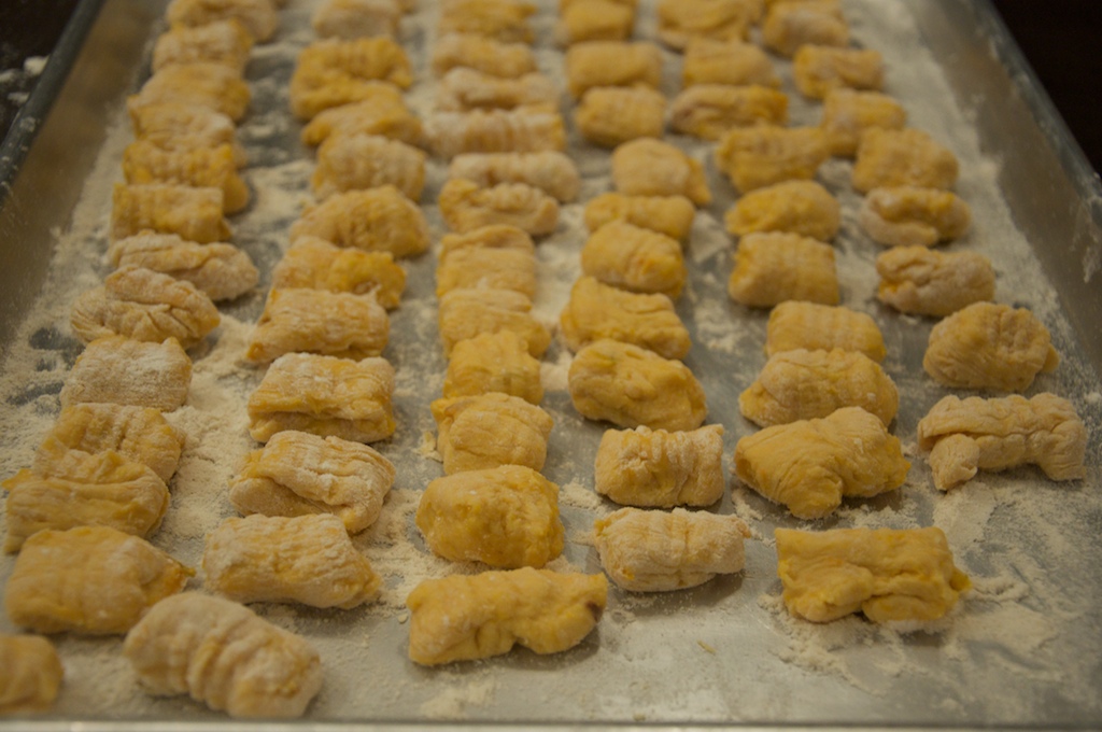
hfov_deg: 35.1
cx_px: 551
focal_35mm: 57
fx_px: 1743
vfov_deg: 23.7
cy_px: 366
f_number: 4.5
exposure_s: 1/40
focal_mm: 38
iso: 1000
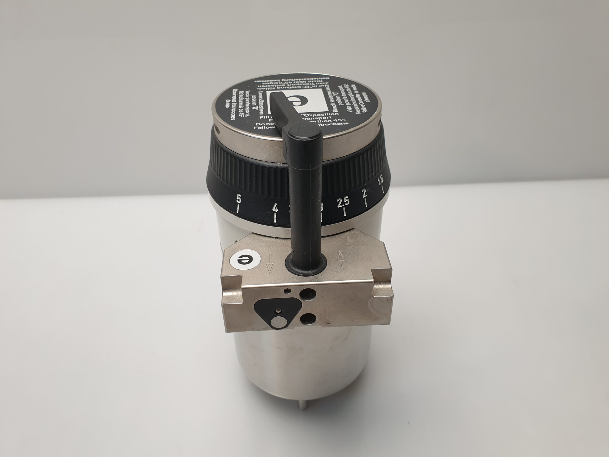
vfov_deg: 53.1
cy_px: 228
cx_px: 304
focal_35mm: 26
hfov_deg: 67.3
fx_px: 457
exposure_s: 1/50
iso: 64
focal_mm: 4.3
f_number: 2.4
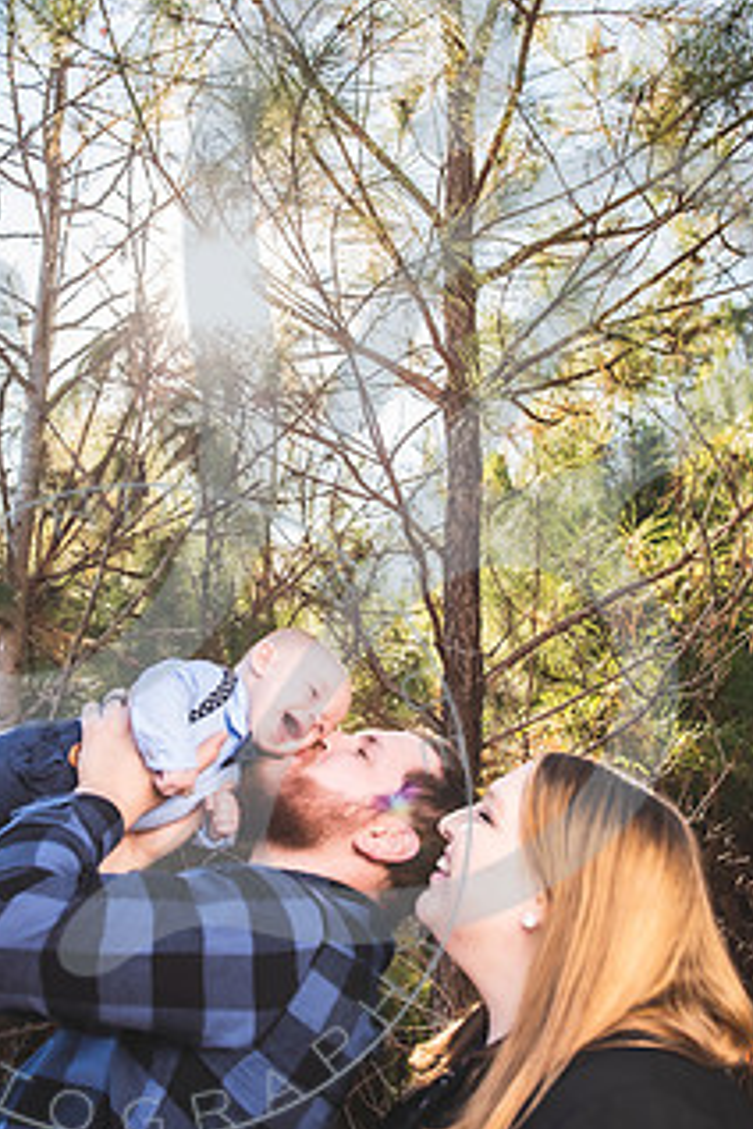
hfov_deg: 32.5
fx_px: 1286
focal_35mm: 41
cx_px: 302
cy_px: 543
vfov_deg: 47.4
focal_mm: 29
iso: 100
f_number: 4
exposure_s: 1/250
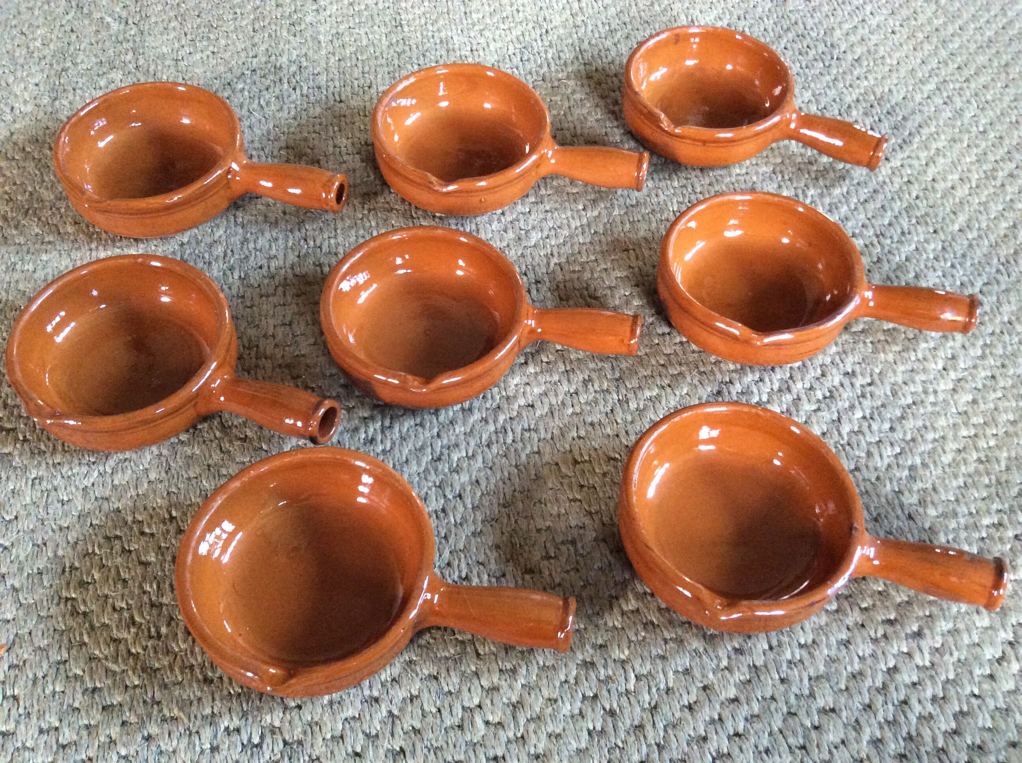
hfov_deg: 56.9
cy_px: 382
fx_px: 943
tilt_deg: -55.0
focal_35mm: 32
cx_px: 511
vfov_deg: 44.1
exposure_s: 1/17
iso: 320
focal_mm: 3.3
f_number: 2.4
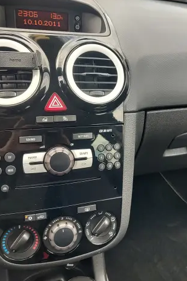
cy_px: 137
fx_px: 257
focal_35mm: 33
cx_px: 130
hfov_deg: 39.3
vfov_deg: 57.2
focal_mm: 5.56
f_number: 1.8
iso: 100
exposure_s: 1/142
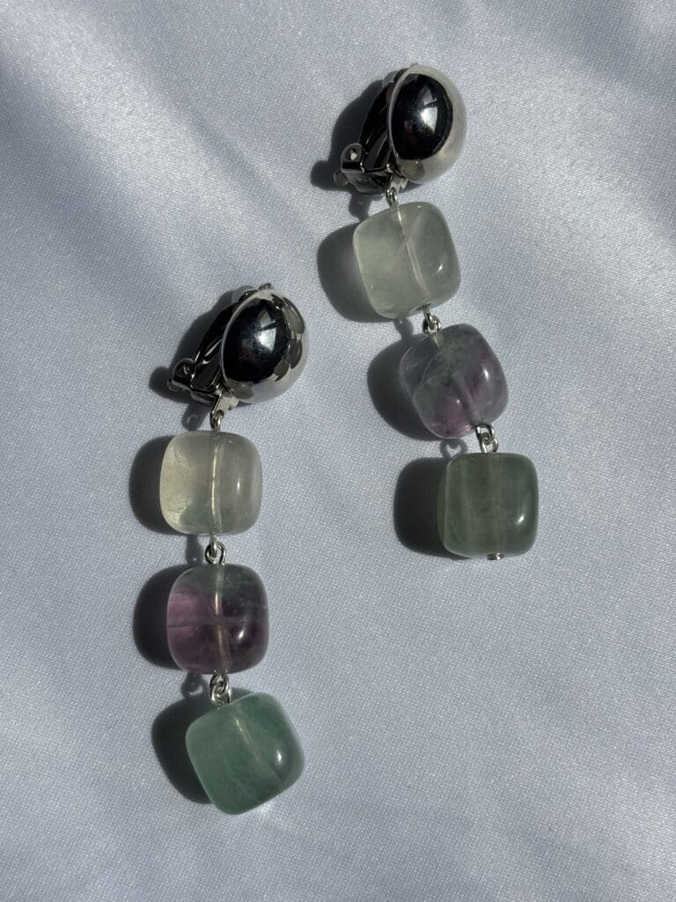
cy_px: 451
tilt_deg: -82.0
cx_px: 338
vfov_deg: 36.8
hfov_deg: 28.0
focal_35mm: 52
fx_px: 1354
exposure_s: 1/6711
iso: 32
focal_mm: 5.96
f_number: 1.6
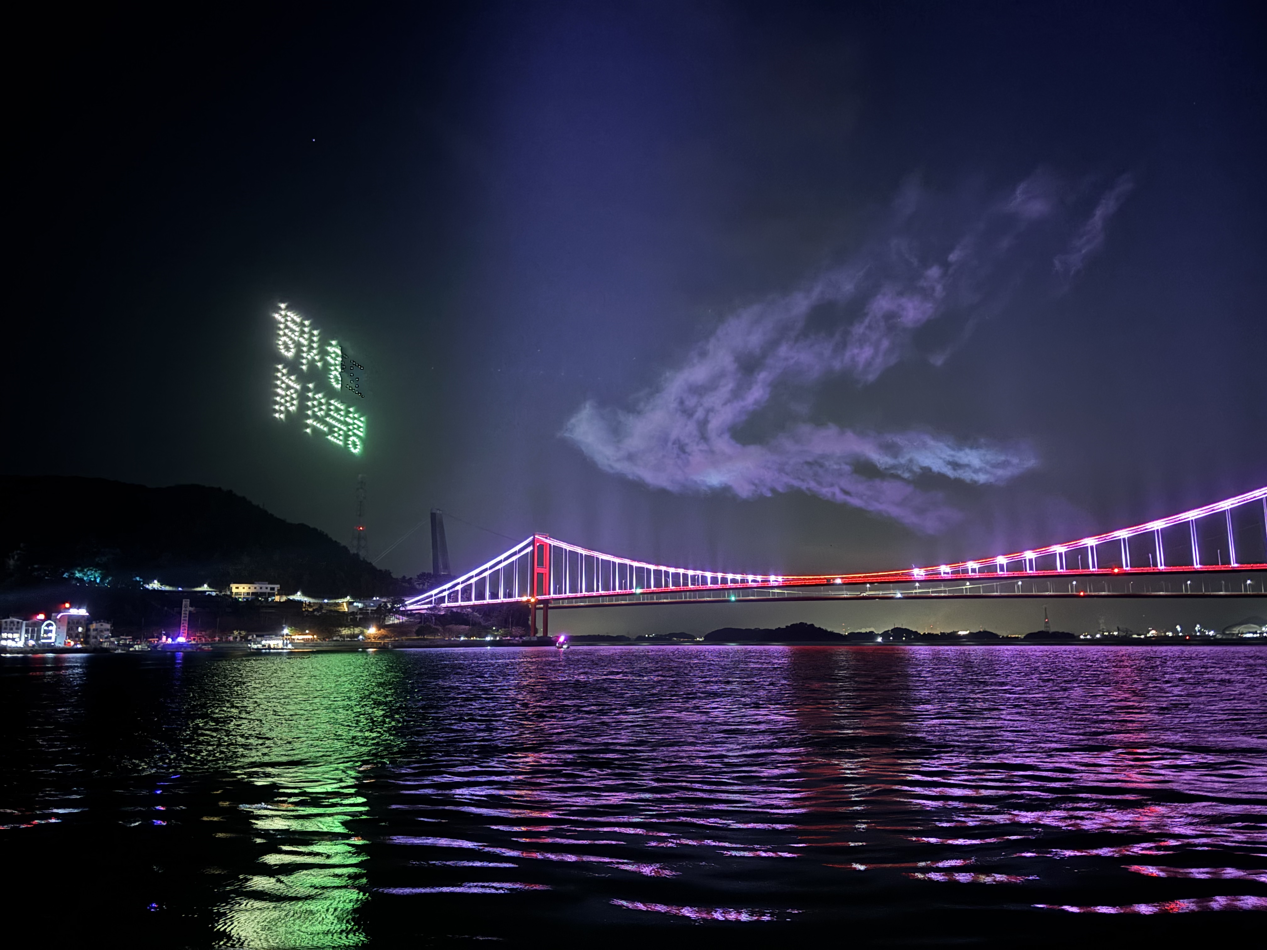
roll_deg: +0.1
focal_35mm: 26
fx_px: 952
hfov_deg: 67.3
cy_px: 475
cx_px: 634
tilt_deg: +9.6
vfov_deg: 53.1
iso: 1000
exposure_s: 1/5
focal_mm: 5.96
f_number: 1.6
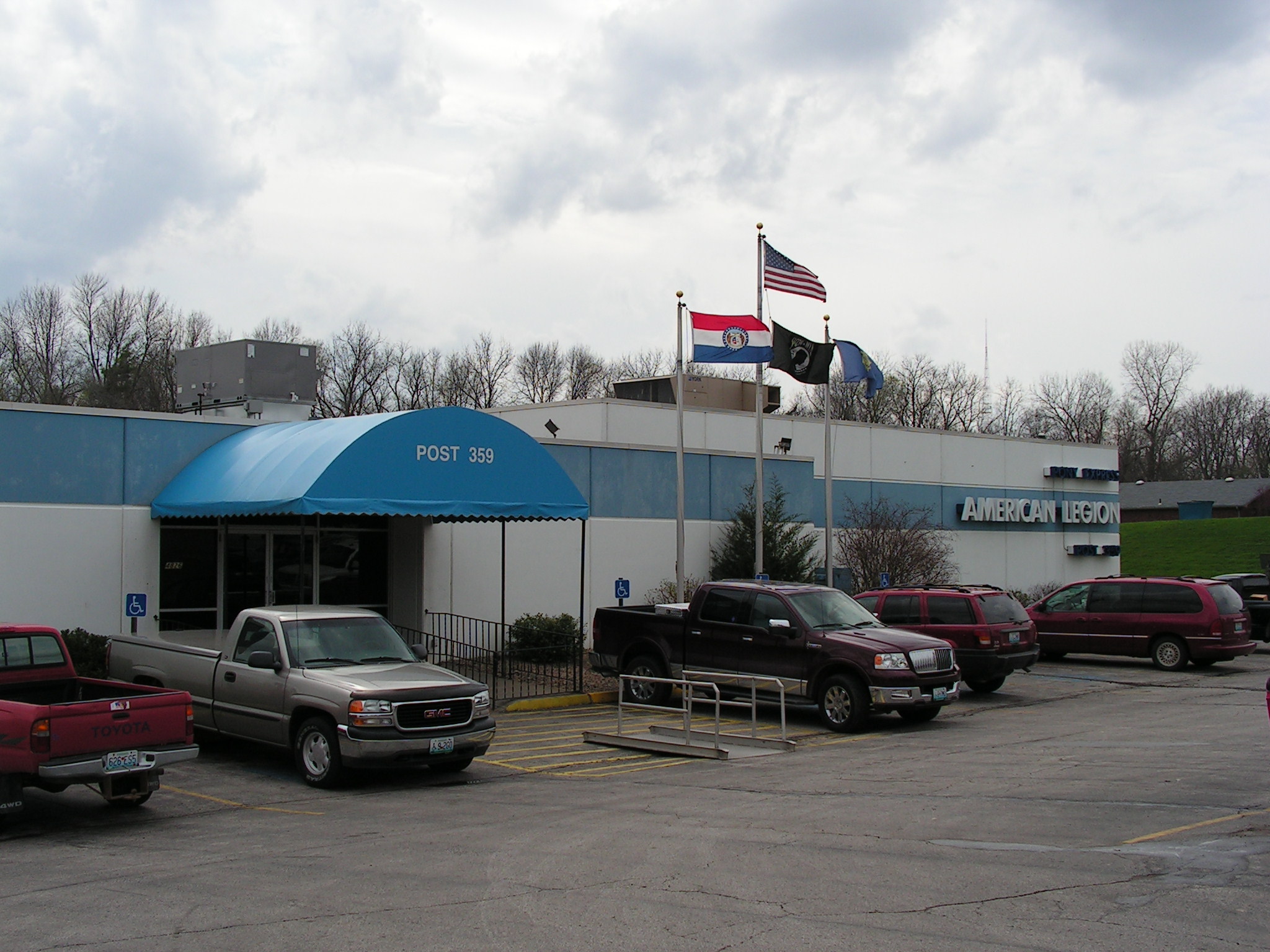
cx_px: 635
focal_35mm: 45
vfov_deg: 32.2
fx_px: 1651
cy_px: 476
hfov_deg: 42.1
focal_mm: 7.6
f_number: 4.8
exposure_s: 1/800
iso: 64
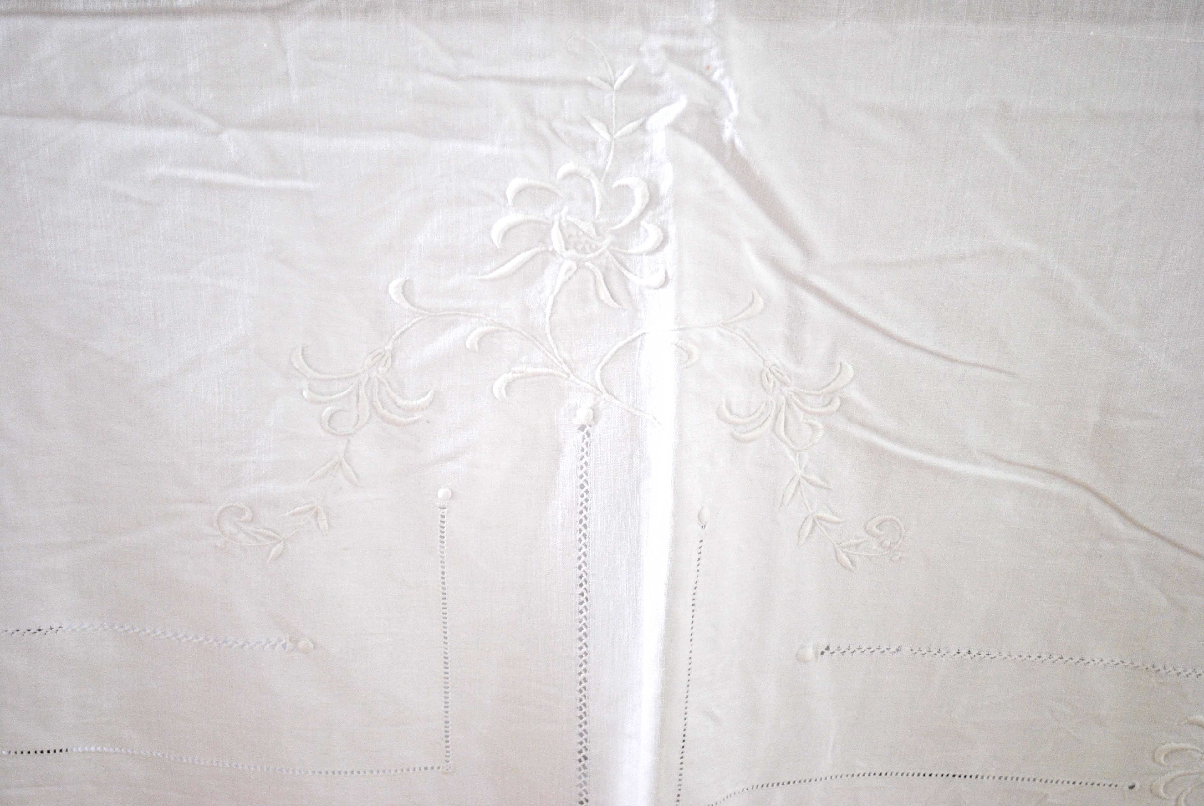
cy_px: 403
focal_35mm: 78
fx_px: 2612
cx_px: 602
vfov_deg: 17.5
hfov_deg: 26.0
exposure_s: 1/30
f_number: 5.6
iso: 400
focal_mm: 52
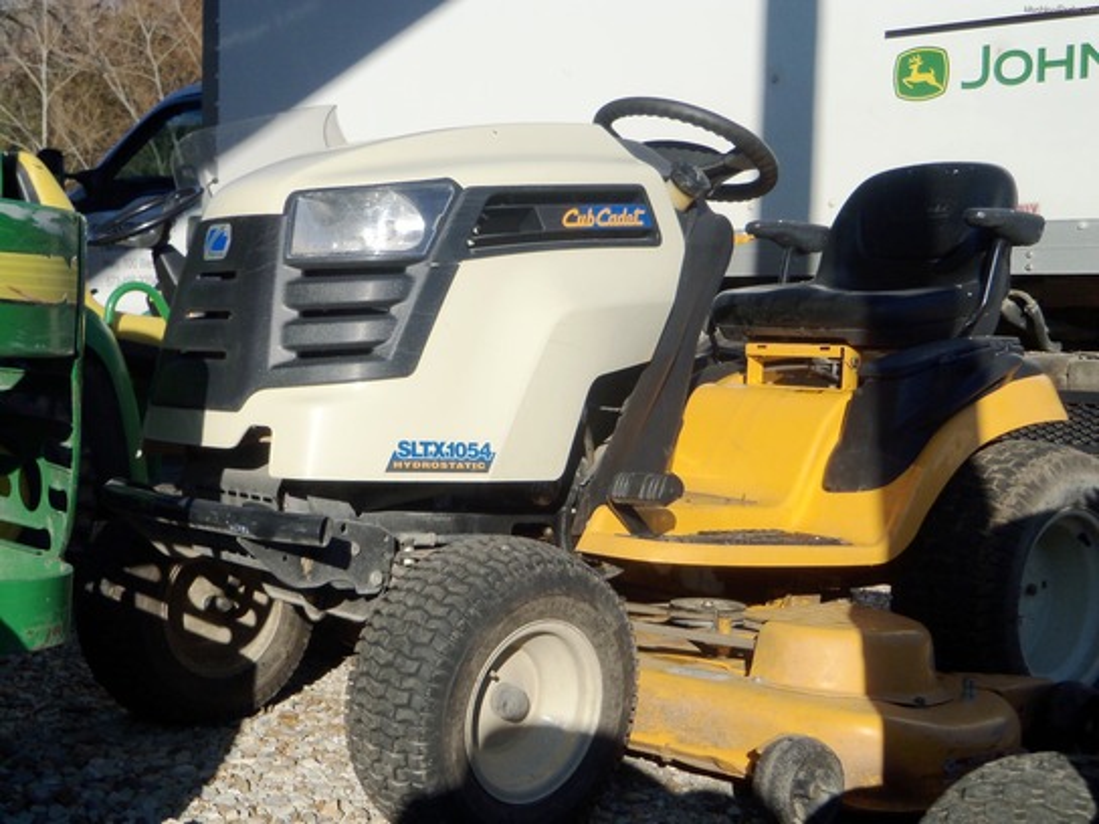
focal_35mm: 49
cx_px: 550
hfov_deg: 38.9
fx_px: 1556
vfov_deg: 29.7
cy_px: 412
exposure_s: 1/640
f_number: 4.6
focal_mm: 8.7
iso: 64
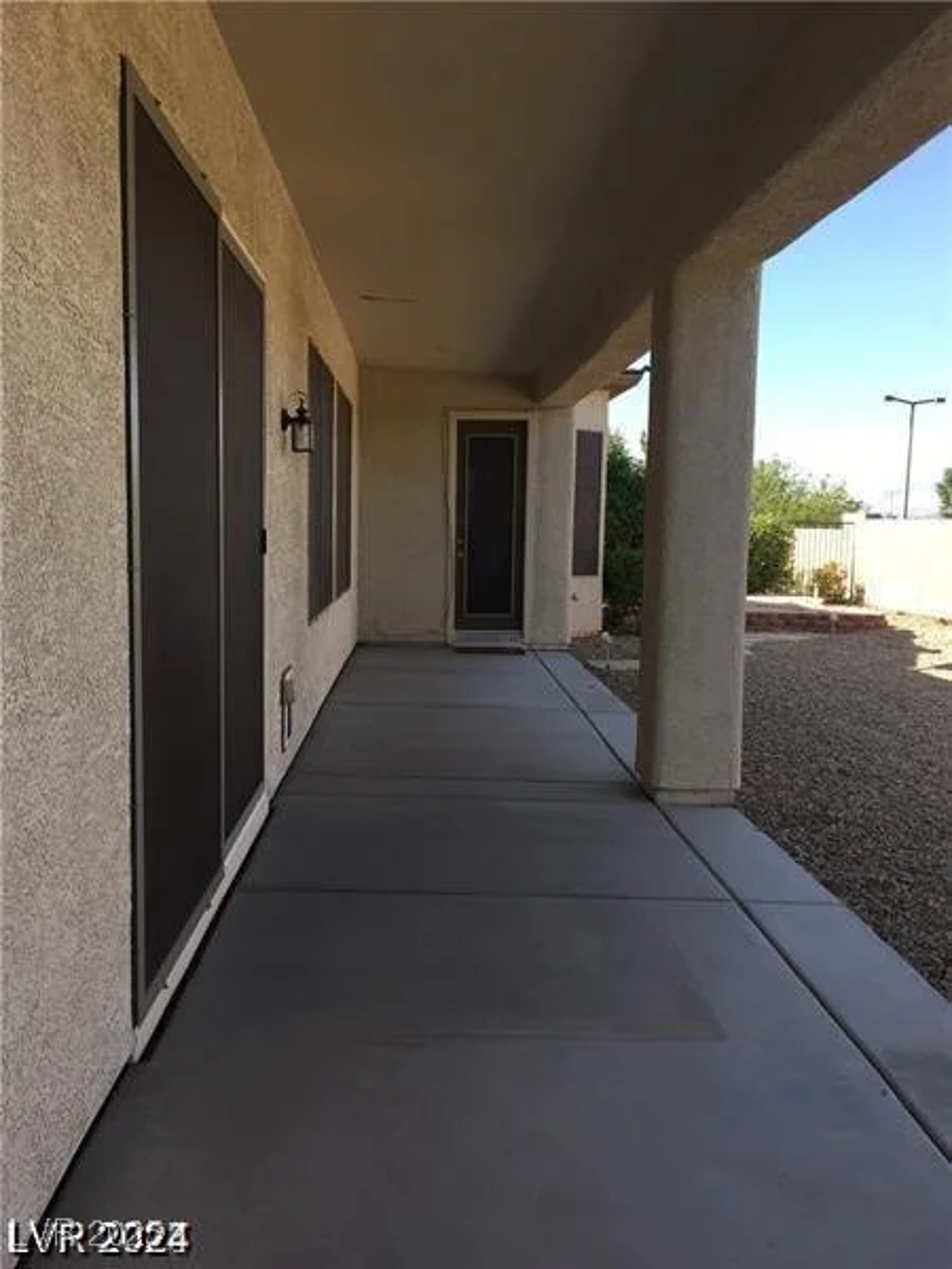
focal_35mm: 29
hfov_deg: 48.2
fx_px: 1063
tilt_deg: -5.3
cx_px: 476
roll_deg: -0.4
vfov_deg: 61.7
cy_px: 634
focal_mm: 4.15
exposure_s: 1/481
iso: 25
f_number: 2.2
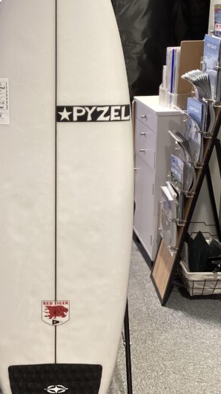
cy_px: 176
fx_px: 531
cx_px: 65
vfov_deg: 40.5
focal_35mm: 51
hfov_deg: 23.3
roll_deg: +1.3
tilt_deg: -18.8
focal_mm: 3.3
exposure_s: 1/50
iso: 80
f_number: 2.4
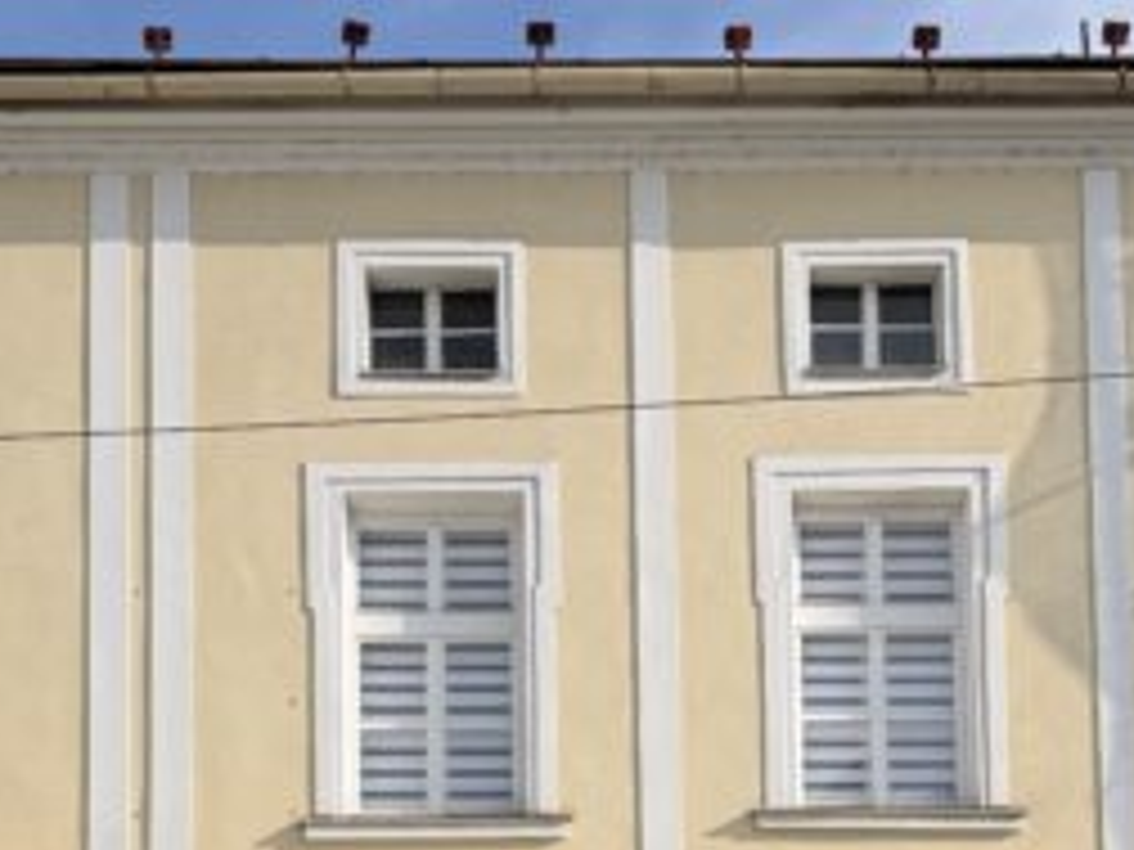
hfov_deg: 26.7
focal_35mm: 73
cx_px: 572
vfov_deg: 19.1
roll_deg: +0.3
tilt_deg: +7.8
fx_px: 2391
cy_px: 1003
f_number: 1.78
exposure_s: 1/5714
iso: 80
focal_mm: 6.76
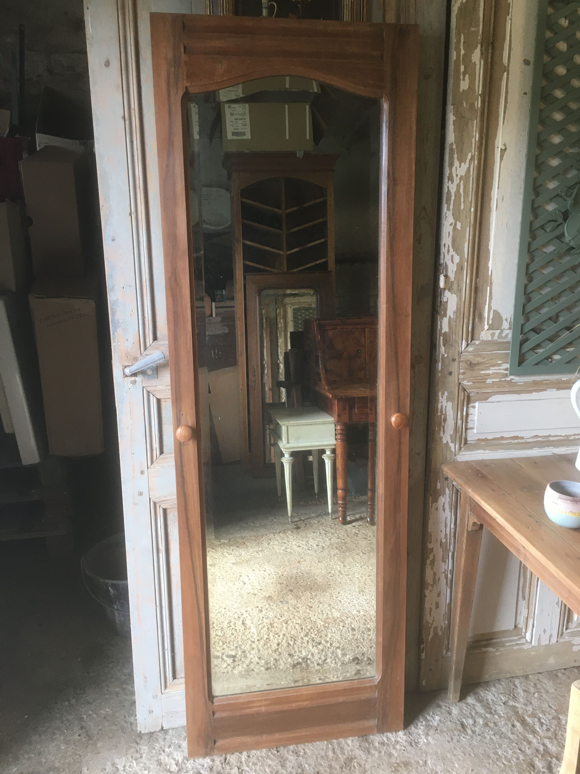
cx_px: 290
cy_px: 387
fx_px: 648
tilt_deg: -17.9
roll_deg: +0.0
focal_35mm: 29
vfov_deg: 61.7
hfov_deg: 48.2
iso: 100
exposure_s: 1/33
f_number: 2.2
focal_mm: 4.15
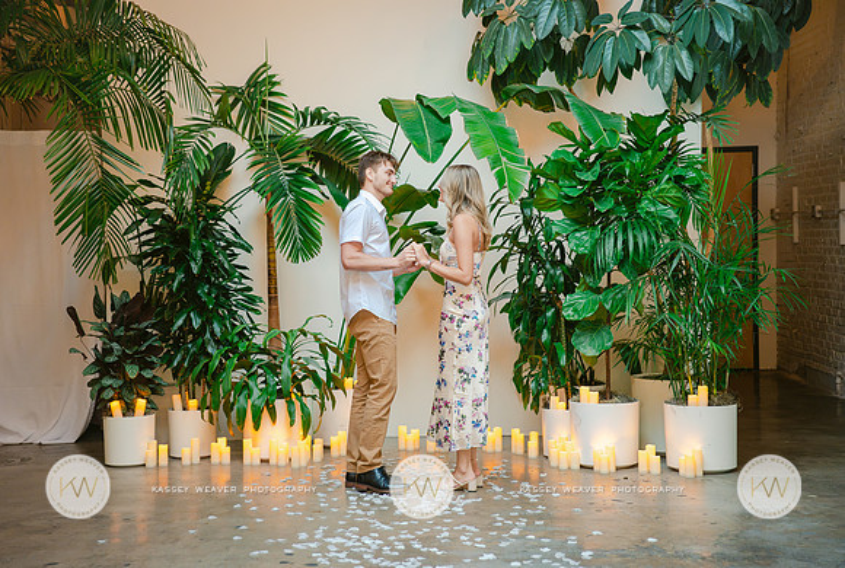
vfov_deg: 20.8
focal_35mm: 66
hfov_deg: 30.5
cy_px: 290
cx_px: 409
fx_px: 1549
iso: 1000
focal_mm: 64
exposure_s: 1/250
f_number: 2.8
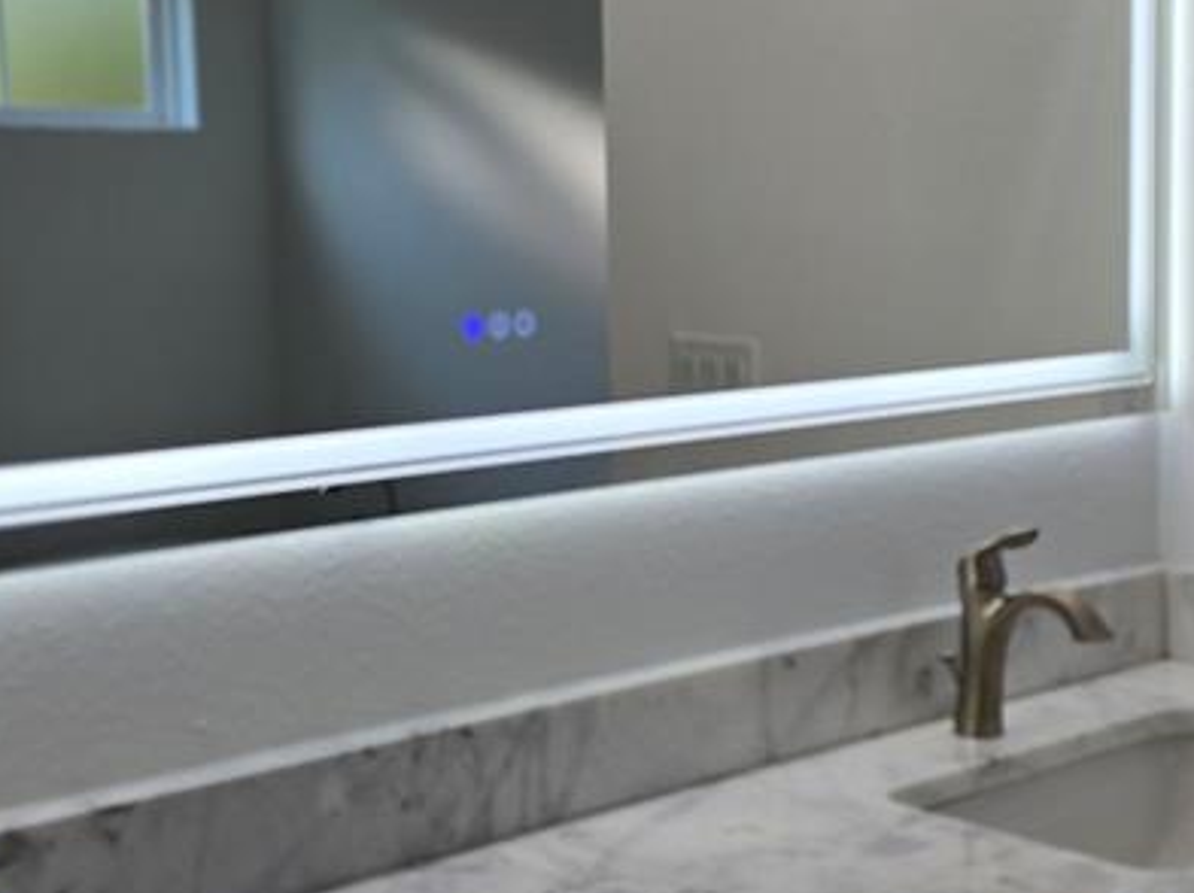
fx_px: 2068
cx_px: 693
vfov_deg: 24.3
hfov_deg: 32.1
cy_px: 355
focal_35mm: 60
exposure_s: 1/120
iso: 16
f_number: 1.7
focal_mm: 6.3
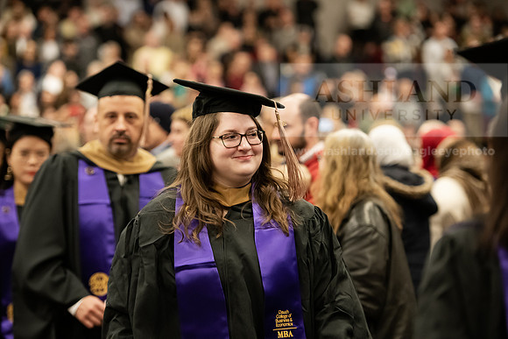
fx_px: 1722
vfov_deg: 11.2
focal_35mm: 122
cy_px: 170
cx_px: 254
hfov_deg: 16.8
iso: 2500
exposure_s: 1/200
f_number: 3.2
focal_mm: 122
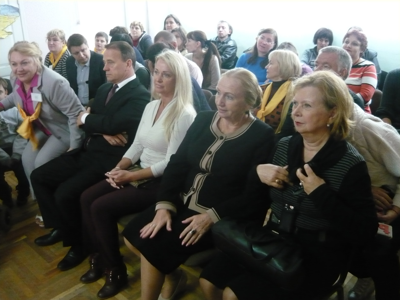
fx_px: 381
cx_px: 200
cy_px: 150
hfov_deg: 55.4
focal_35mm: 33
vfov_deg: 42.9
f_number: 2.8
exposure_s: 1/20
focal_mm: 5.5
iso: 800
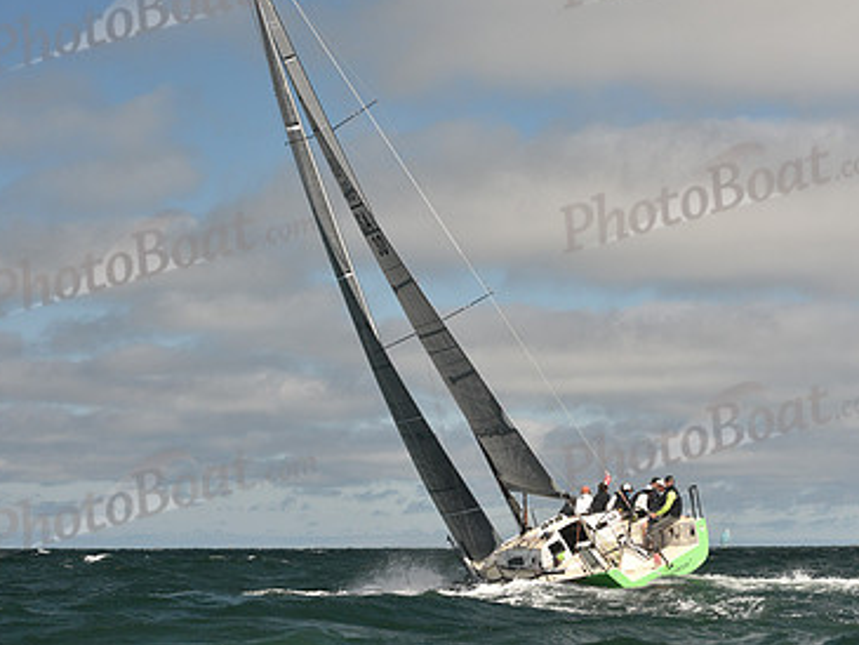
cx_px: 439
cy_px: 104
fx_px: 2656
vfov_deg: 13.8
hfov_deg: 18.4
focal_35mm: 107
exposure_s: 1/1250
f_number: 5.6
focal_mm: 70
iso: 320
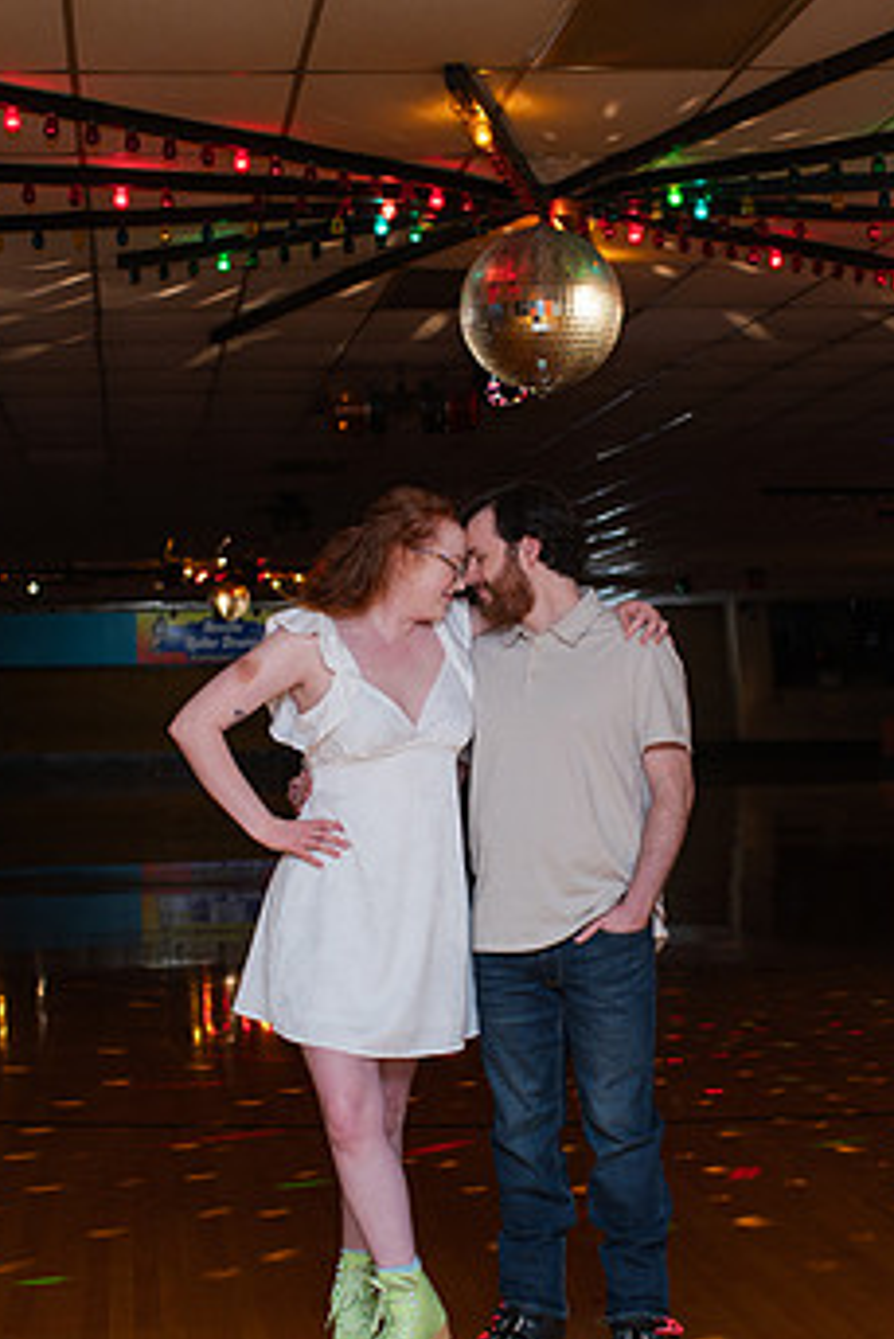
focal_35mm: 76
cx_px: 416
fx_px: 2828
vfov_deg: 26.6
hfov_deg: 18.0
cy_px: 743
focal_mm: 35
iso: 1000
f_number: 3.2
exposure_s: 1/200
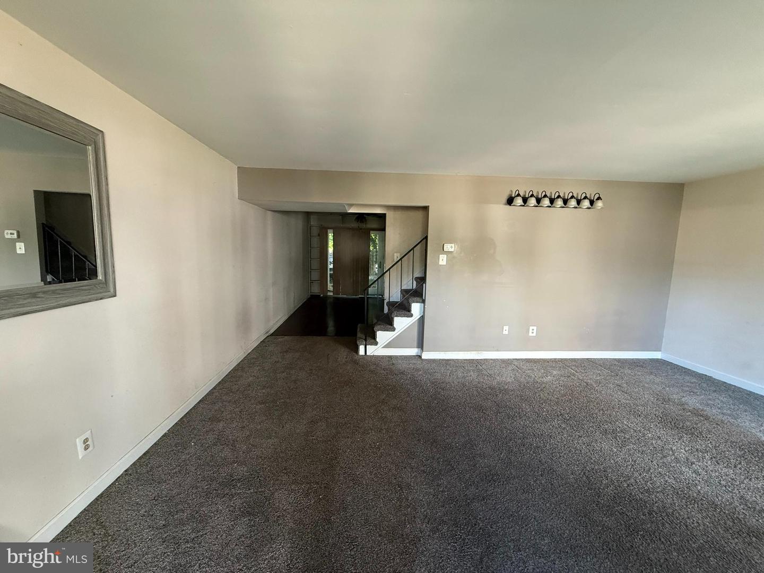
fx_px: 309
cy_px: 286
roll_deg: -1.2
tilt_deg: -6.8
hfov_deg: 102.1
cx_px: 382
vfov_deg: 85.7
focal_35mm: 14
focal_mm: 2.22
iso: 400
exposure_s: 1/60
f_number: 2.2
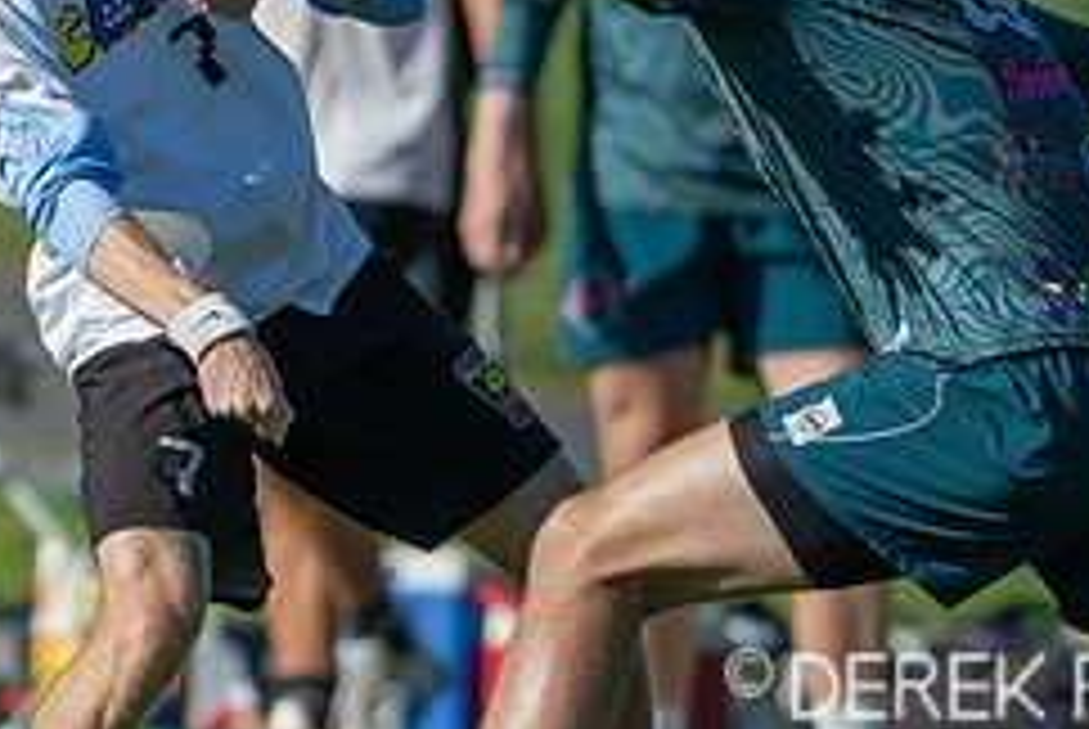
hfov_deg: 1.3
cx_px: -33
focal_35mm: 1576
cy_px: 250
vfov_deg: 0.9
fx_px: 47731
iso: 125
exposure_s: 1/4000
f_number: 2.8
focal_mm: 300
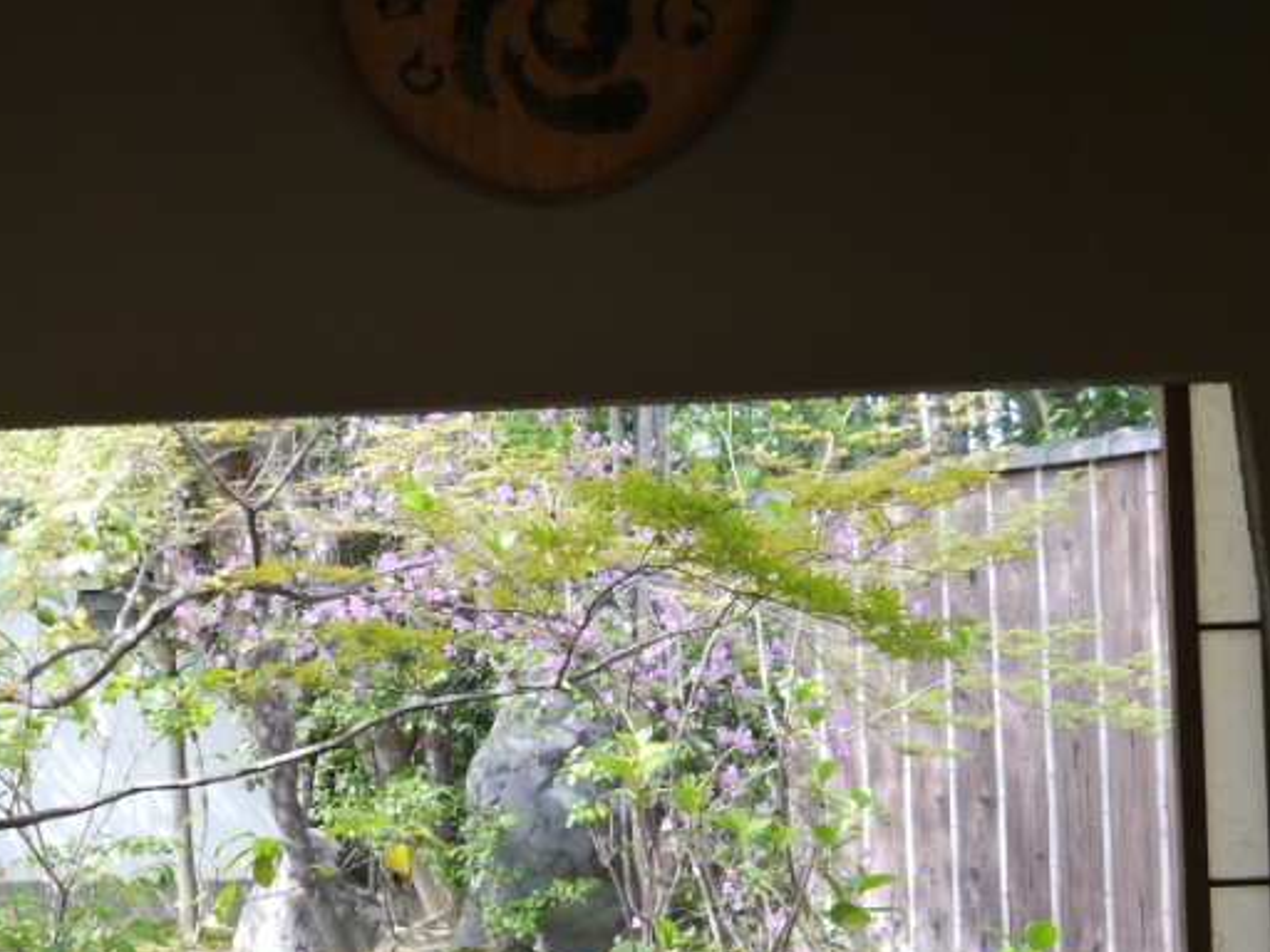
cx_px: 533
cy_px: 590
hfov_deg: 34.3
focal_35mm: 56
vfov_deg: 26.0
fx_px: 2055
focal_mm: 14
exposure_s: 1/80
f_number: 3.5
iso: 160
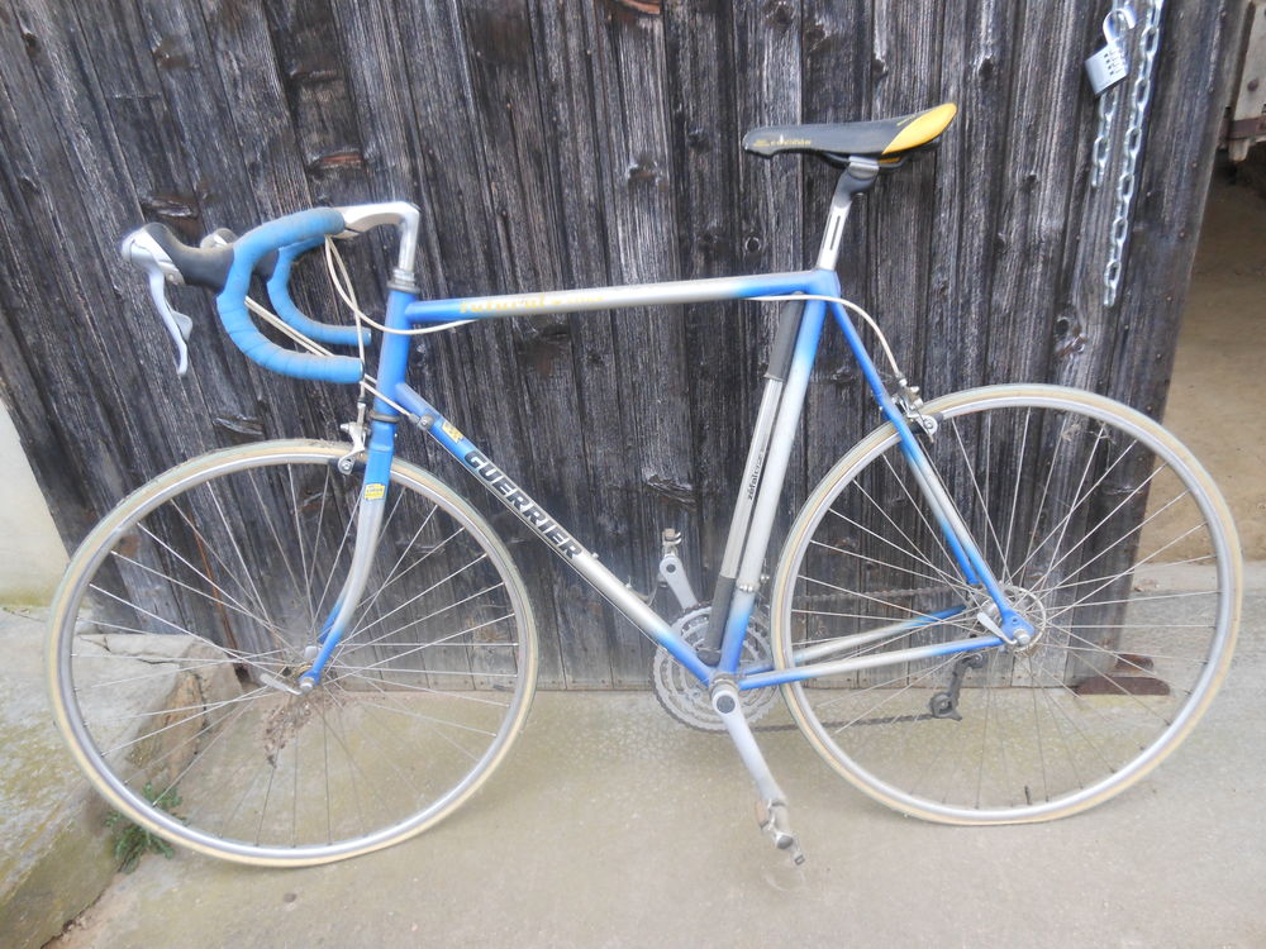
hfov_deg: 69.4
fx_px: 914
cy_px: 474
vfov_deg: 54.9
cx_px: 633
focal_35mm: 25
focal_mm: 4.5
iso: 160
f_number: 3.2
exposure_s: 1/30
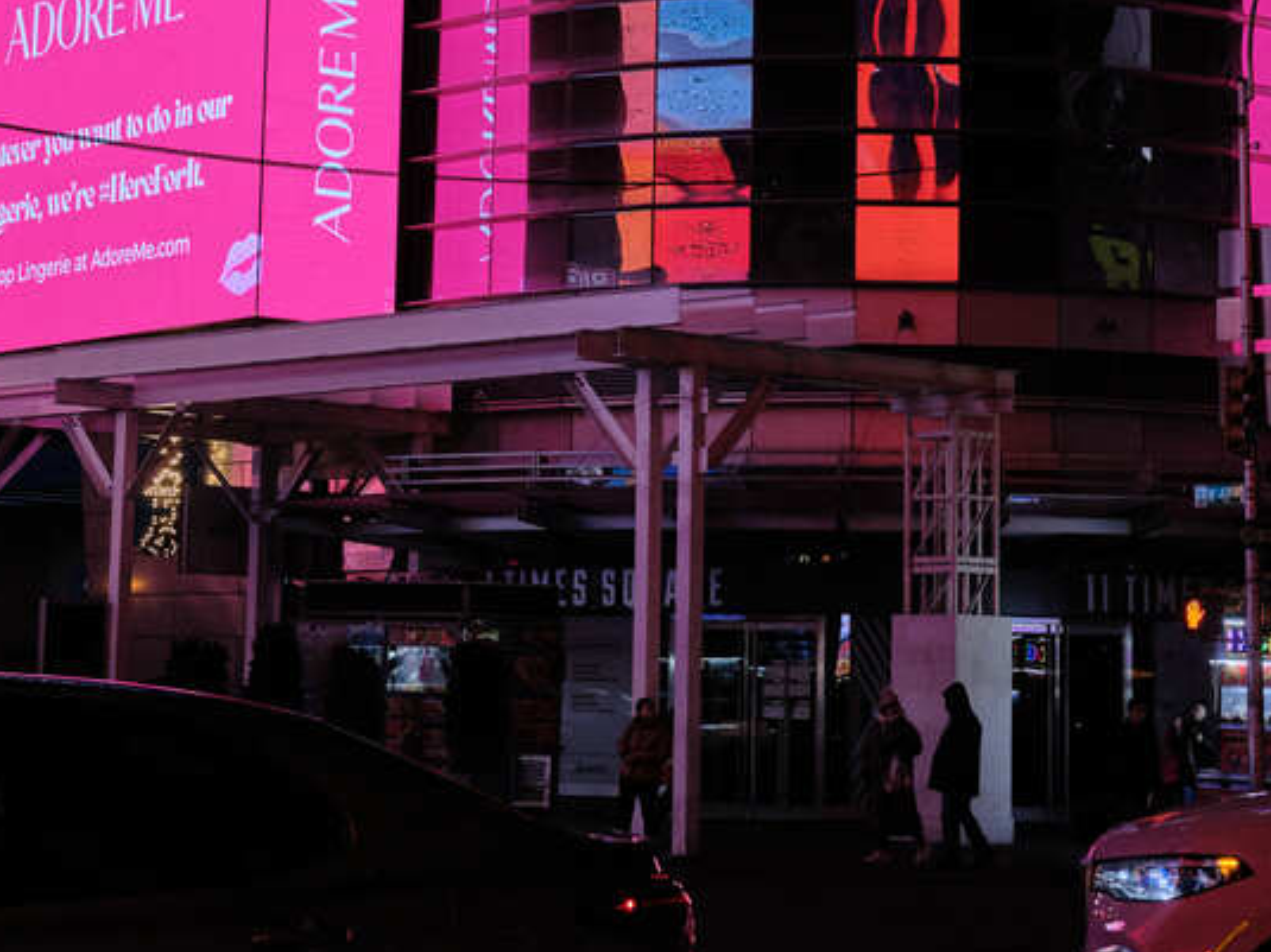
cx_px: 803
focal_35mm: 92
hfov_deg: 21.3
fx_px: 3377
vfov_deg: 15.9
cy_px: 109
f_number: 4.5
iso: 400
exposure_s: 1/500
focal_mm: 27
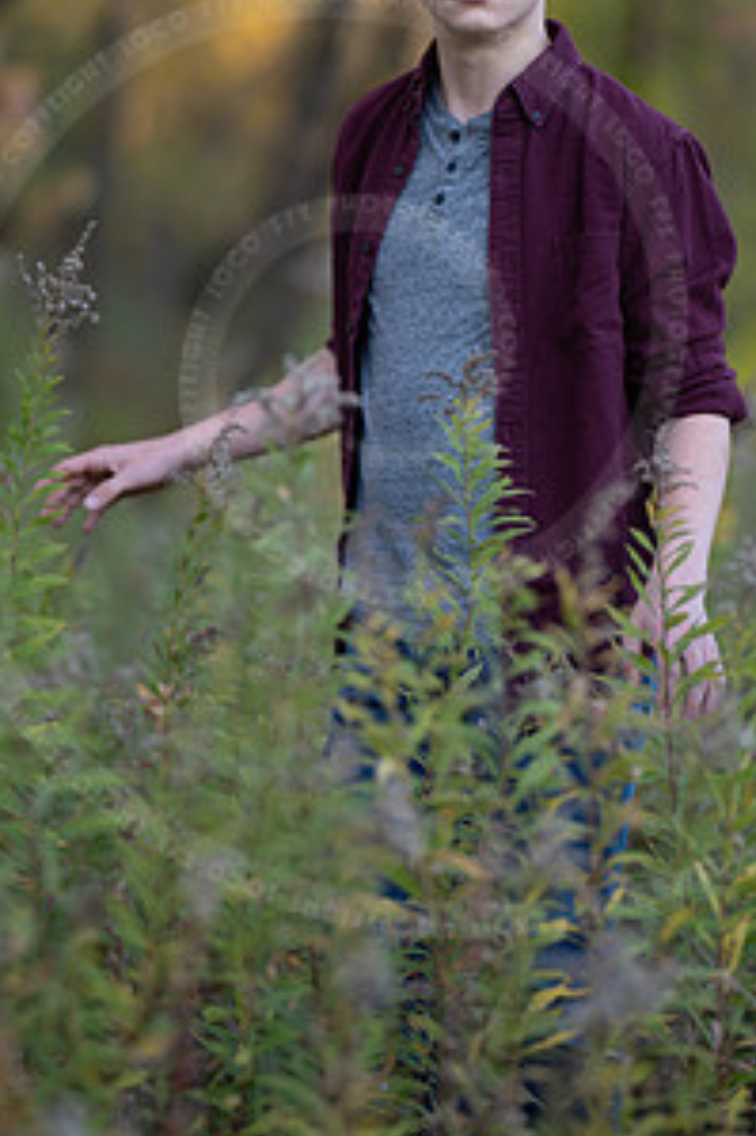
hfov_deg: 10.7
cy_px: 445
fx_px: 4036
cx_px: 425
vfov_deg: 16.0
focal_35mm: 128
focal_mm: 85
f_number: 1.2
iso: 160
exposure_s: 1/800
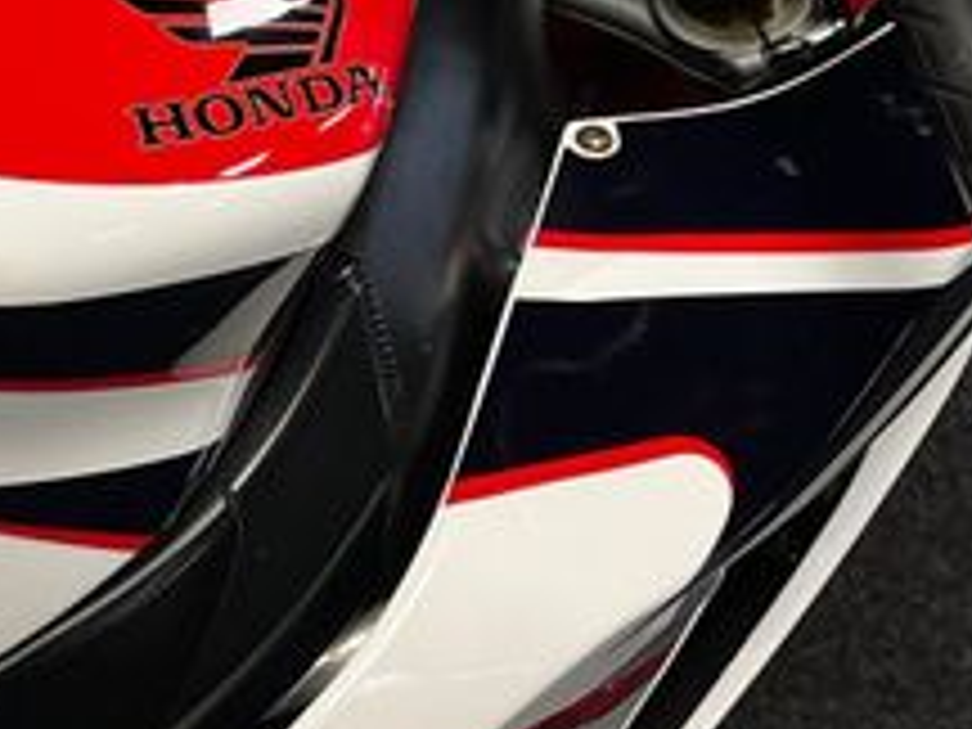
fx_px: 2162
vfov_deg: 18.4
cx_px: -180
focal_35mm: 77
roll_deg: -1.6
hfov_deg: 23.3
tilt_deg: -39.3
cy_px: -76
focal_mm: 5.1
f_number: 1.6
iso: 100
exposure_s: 1/100
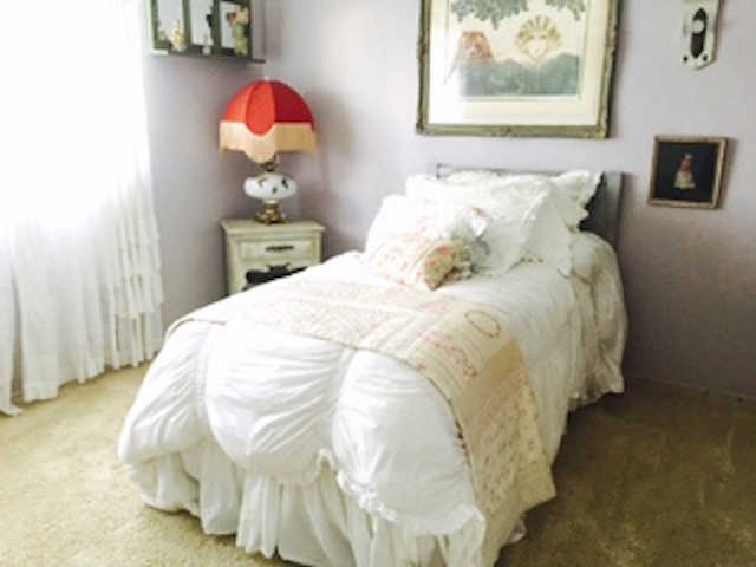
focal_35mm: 29
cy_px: 284
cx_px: 378
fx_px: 633
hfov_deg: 61.7
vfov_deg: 48.2
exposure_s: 1/15
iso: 125
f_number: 2.2
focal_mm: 4.15
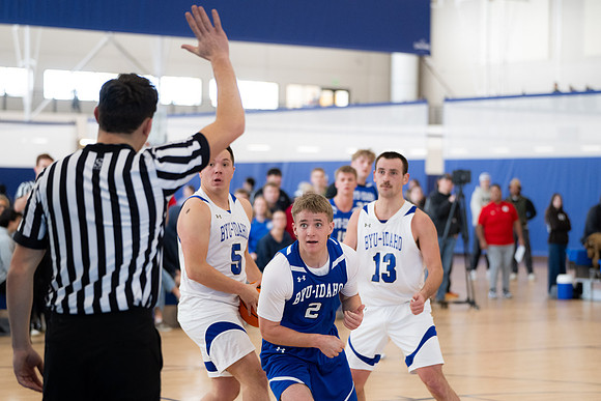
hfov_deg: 19.4
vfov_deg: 13.0
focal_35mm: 105
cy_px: 226
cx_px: 339
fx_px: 1754
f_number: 2.8
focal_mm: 93
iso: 2000
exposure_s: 1/500
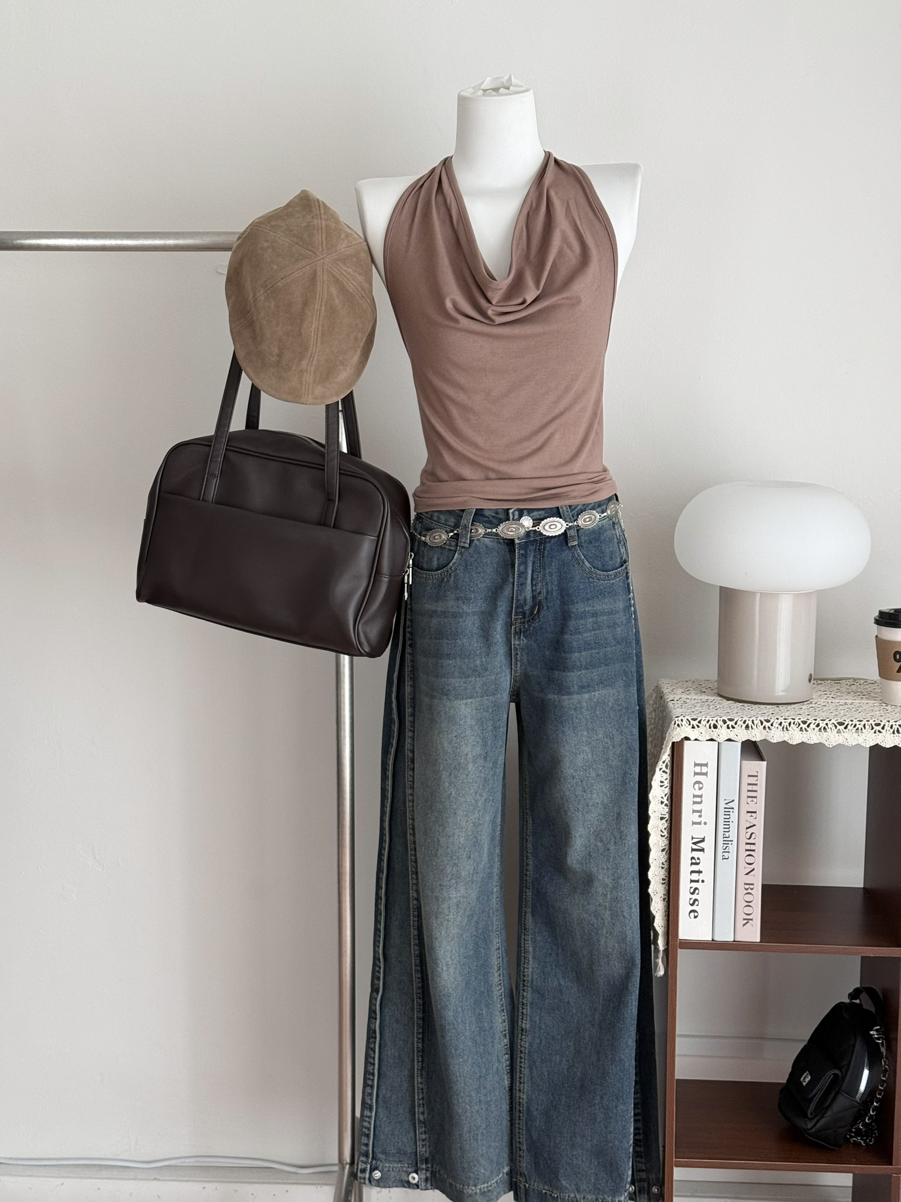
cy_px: 601
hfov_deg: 30.3
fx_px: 1666
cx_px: 450
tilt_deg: -8.3
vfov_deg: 39.7
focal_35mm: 48
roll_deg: -0.8
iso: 160
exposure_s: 1/60
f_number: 1.78
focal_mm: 6.76
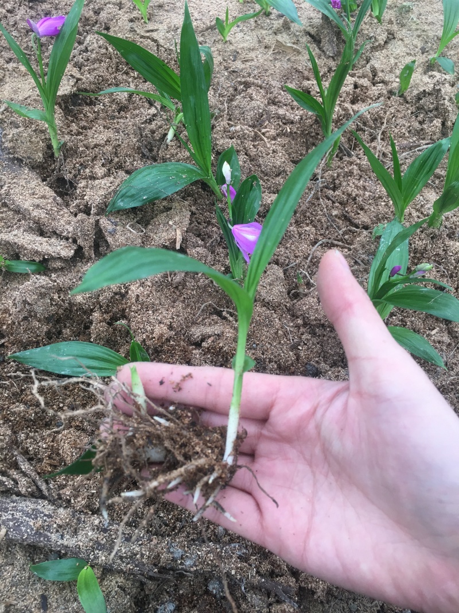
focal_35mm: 29
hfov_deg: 48.2
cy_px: 306
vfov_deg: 61.7
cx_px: 230
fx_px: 513
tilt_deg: -58.0
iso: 40
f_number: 2.2
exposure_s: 1/33
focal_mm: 4.15
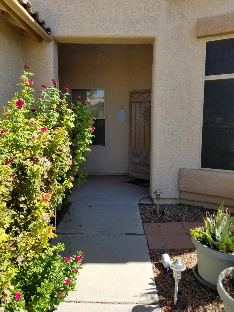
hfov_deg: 53.1
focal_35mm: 26
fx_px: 234
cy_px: 156
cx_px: 117
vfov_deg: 67.3
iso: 50
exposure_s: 1/1188
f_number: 1.7
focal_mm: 4.25
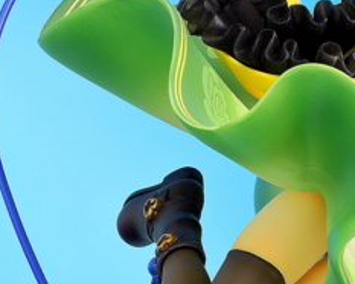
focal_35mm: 214
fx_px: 2247
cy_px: 154
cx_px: 346
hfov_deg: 9.0
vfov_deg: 7.2
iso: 80
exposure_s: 1/2.5
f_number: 6.3
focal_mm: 18.2
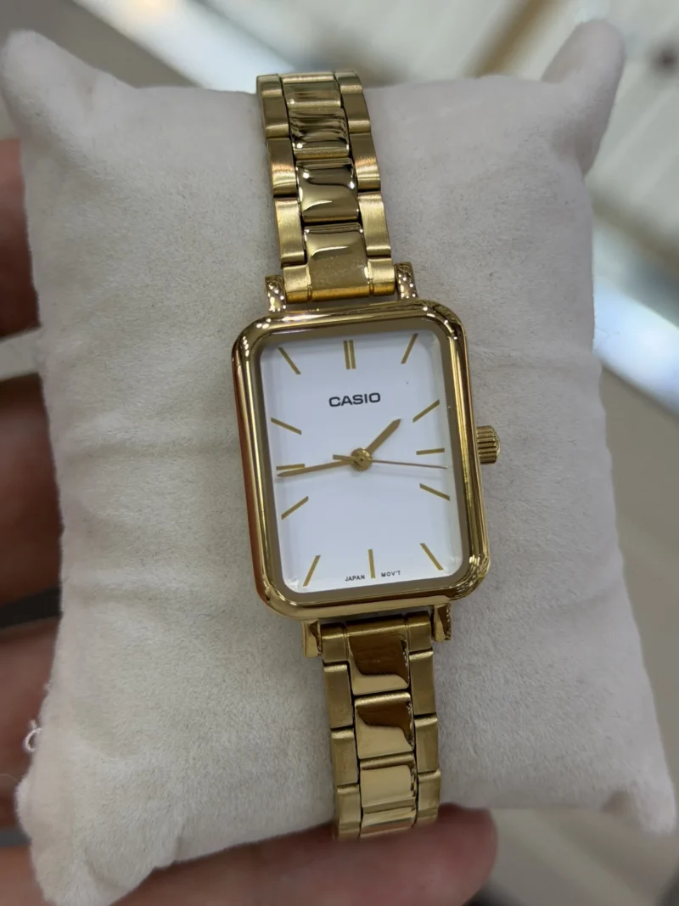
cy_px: 453
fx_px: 1256
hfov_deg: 30.3
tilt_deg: -63.4
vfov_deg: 39.7
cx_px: 340
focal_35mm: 48
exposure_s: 1/754
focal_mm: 6.76
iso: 80
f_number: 1.78
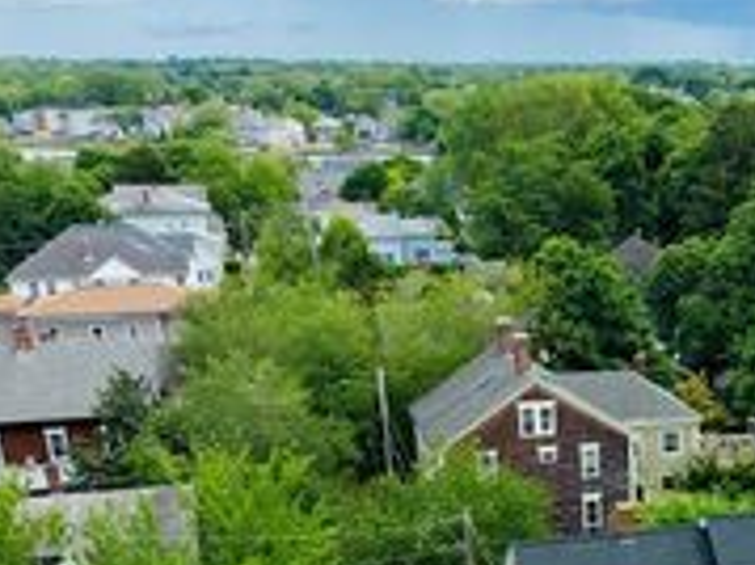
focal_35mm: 67
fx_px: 1460
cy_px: 740
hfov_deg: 27.8
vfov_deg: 20.0
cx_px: 700
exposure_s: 1/4000
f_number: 1.8
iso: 310
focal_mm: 8.67
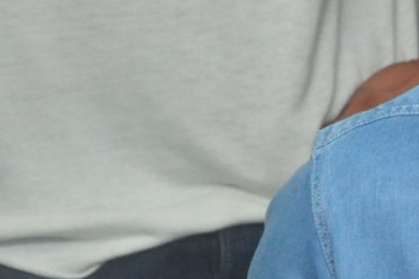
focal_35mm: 475
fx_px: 5524
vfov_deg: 2.9
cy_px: 108
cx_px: 760
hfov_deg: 4.3
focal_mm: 80
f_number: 5.6
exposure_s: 1/125
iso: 1600
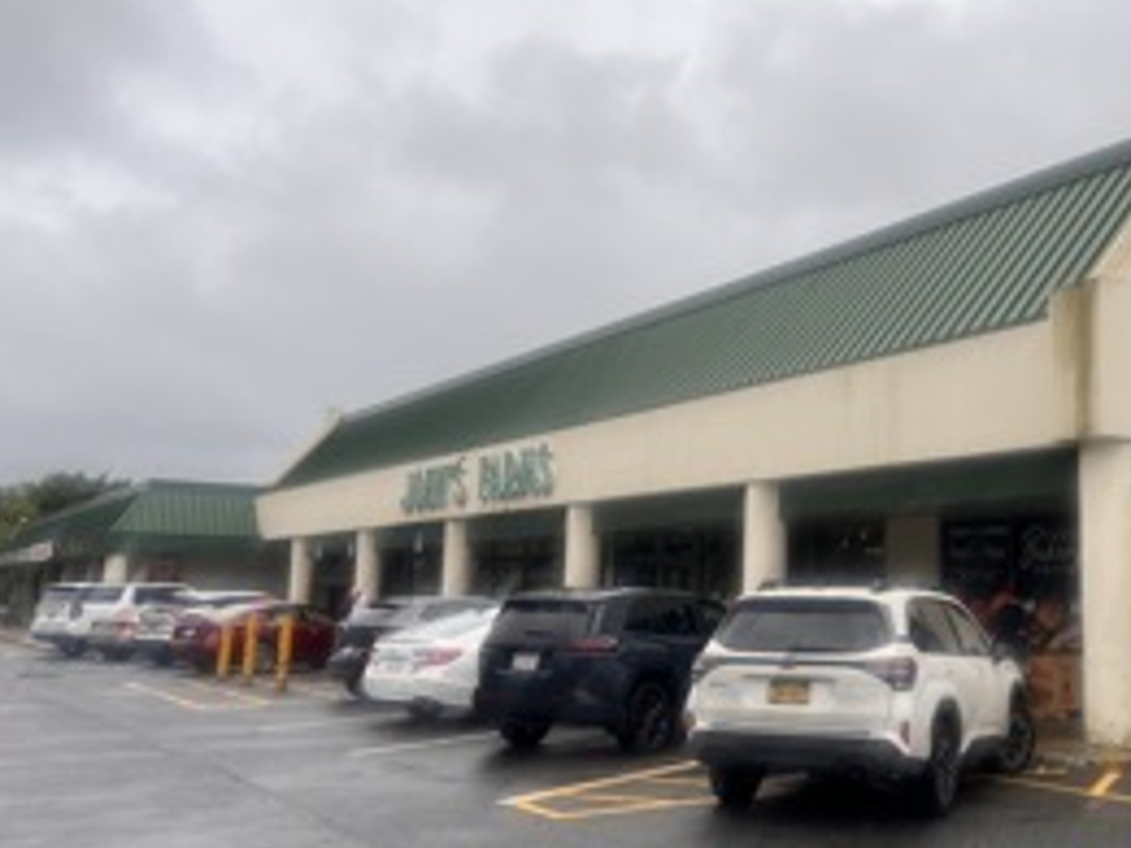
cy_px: 457
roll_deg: -1.9
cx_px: 761
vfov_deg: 35.9
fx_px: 1307
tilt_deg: +10.8
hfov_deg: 46.0
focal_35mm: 40
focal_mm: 5.7
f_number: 1.5
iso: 50
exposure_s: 1/3704
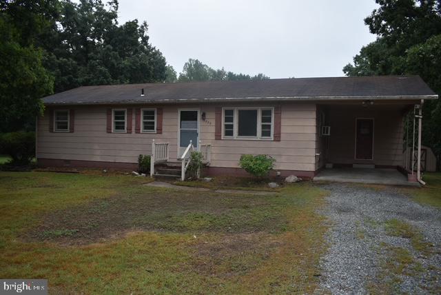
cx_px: 220
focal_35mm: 30
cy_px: 148
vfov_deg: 43.7
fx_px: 368
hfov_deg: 61.9
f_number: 5
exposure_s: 1/200
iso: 160
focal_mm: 20
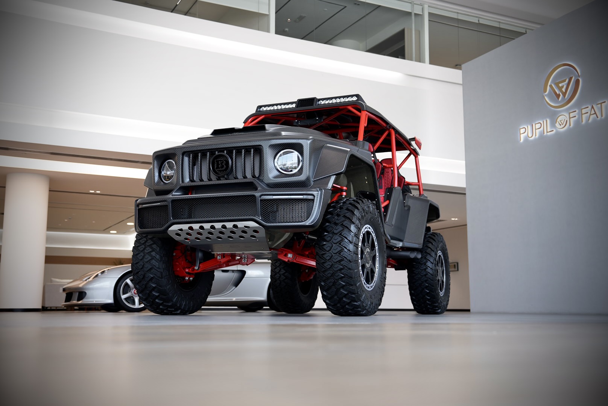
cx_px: 304
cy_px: 203
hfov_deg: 47.4
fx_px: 693
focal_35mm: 41
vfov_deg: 32.7
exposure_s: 1/60
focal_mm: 41
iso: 80
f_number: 2.8
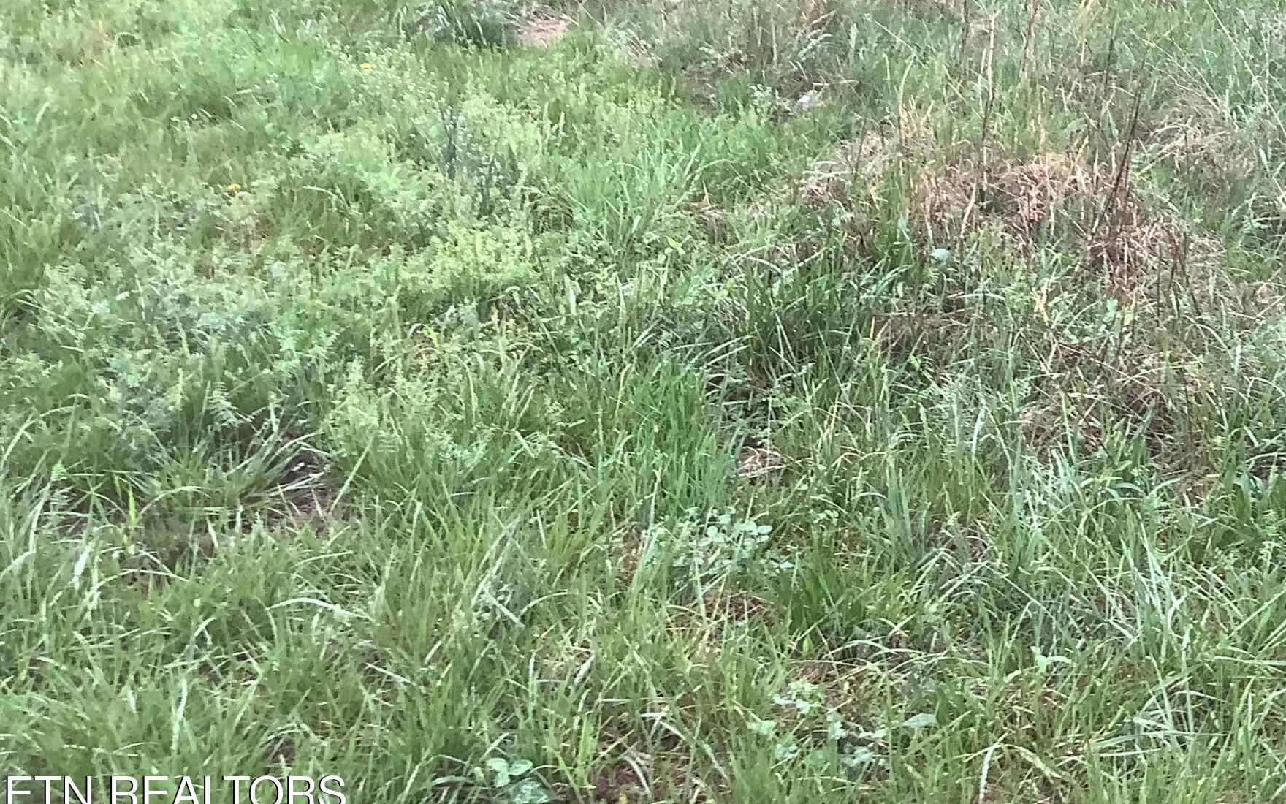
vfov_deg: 22.5
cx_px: 1095
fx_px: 1963
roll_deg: +0.2
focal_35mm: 56
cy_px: 47
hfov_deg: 34.7
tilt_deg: -12.1
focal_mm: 3.3
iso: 64
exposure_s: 1/60
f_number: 2.4
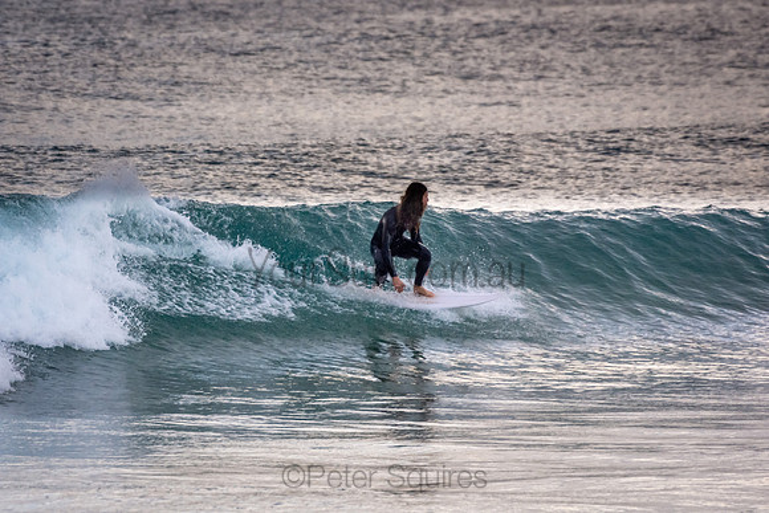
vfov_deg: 2.4
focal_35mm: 585
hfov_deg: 3.5
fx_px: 12499
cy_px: 256
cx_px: 384
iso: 1400
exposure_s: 1/1000
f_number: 5.6
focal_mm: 390
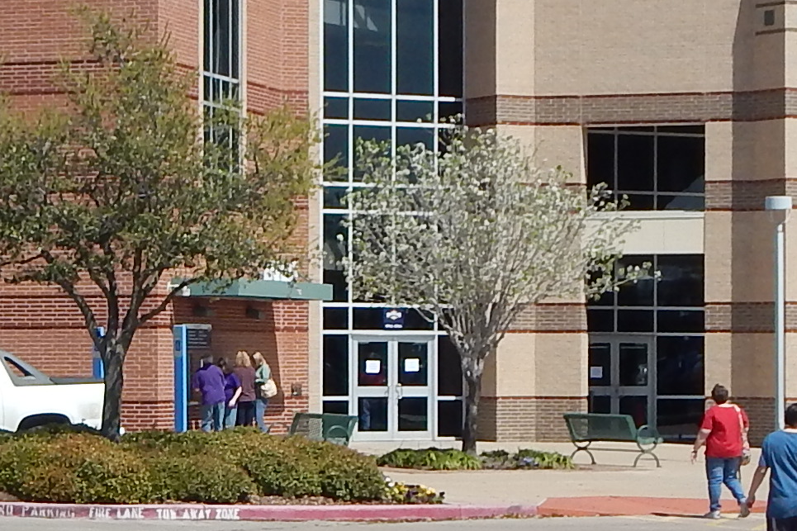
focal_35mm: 154
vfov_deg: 8.9
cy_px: 355
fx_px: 3409
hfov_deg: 13.3
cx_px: 159
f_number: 6.5
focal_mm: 5.6
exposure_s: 1/500
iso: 125
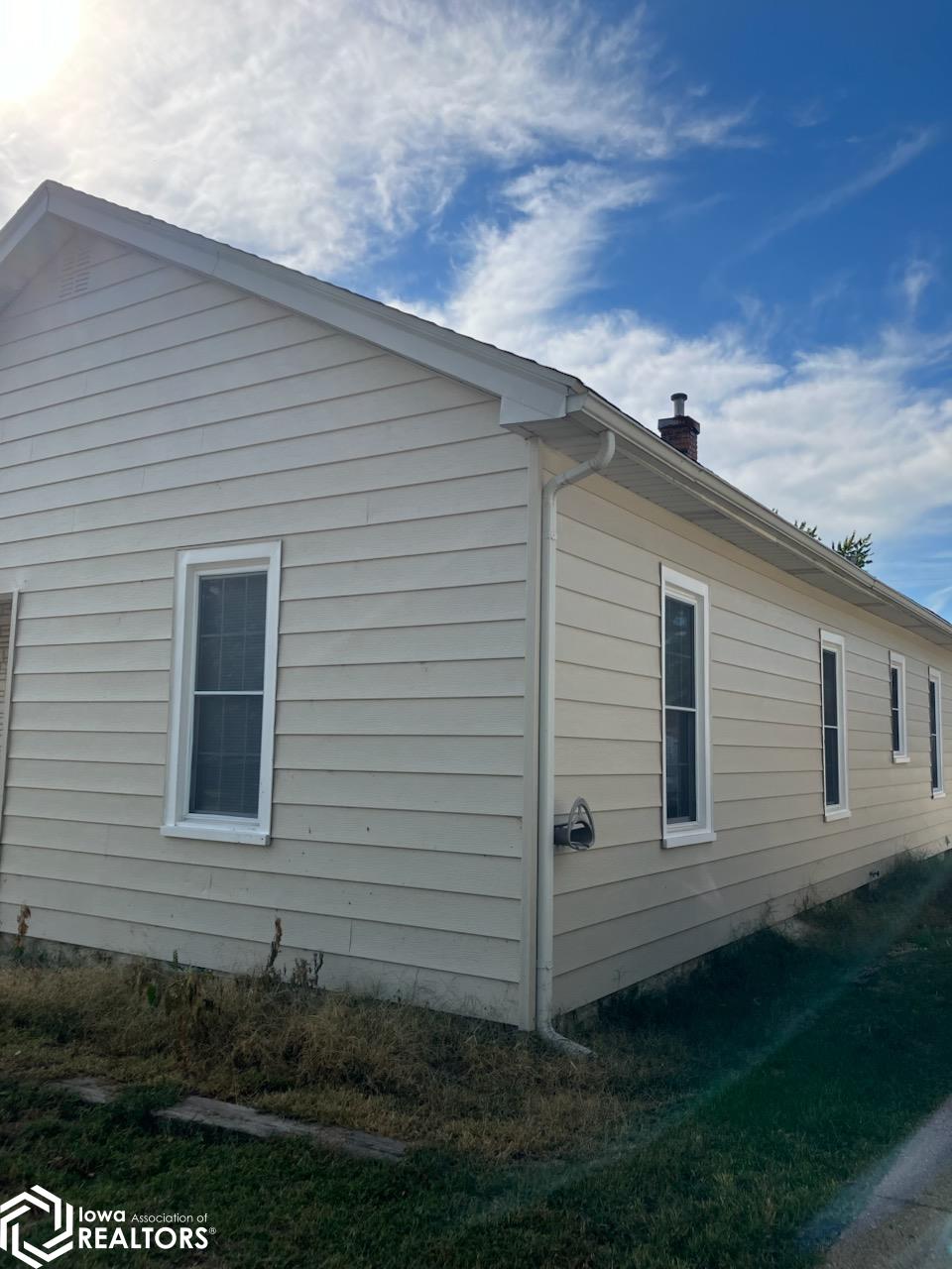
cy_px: 634
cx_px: 476
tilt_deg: +8.6
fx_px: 1027
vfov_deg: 63.4
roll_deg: -2.9
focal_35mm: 28
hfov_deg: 49.7
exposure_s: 1/2114
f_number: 1.8
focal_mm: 3.99
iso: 32
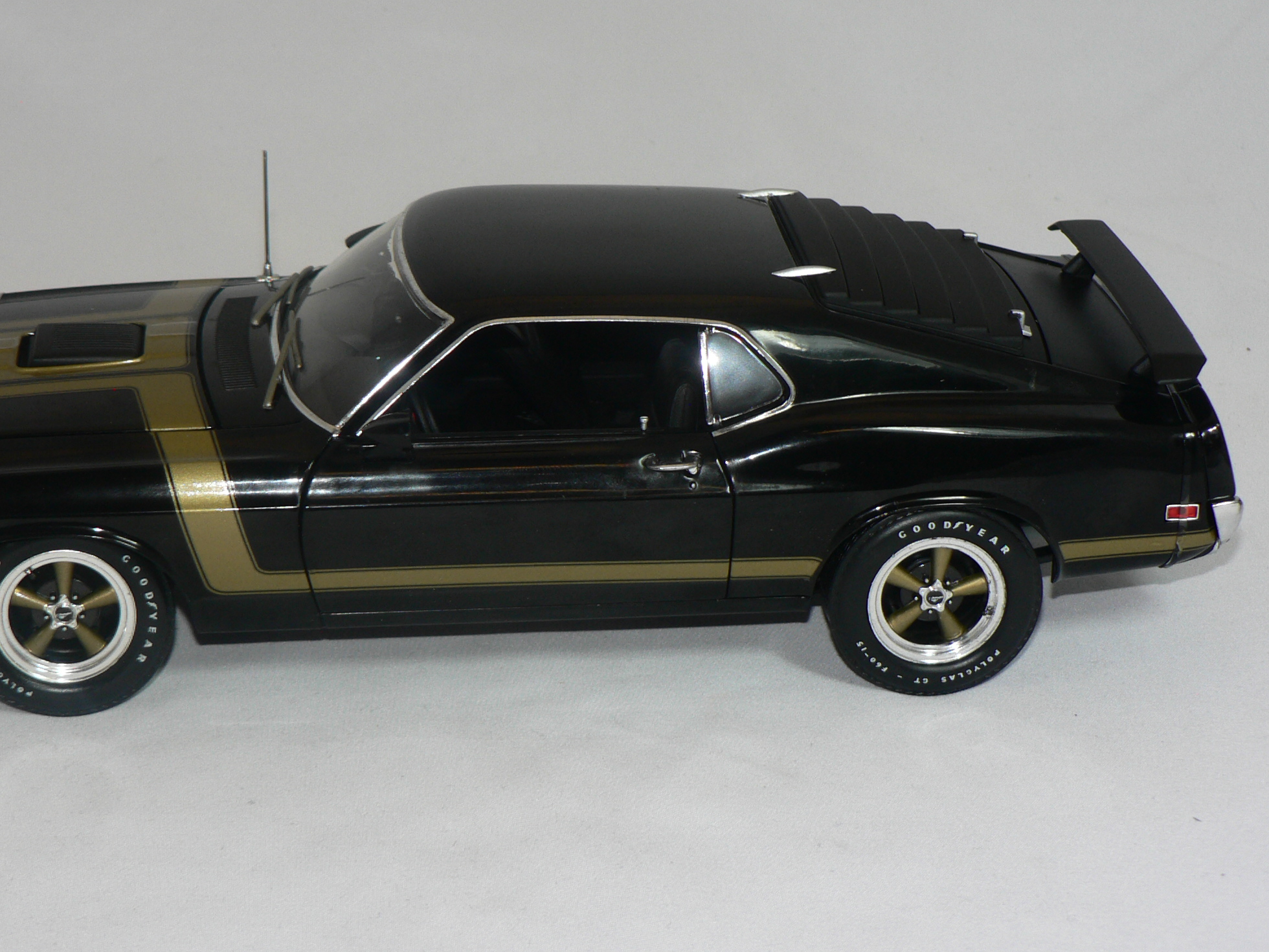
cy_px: 436
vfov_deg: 18.2
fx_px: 2969
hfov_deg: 24.1
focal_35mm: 81
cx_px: 528
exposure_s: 1/60
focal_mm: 10.4
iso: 80
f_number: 3.2
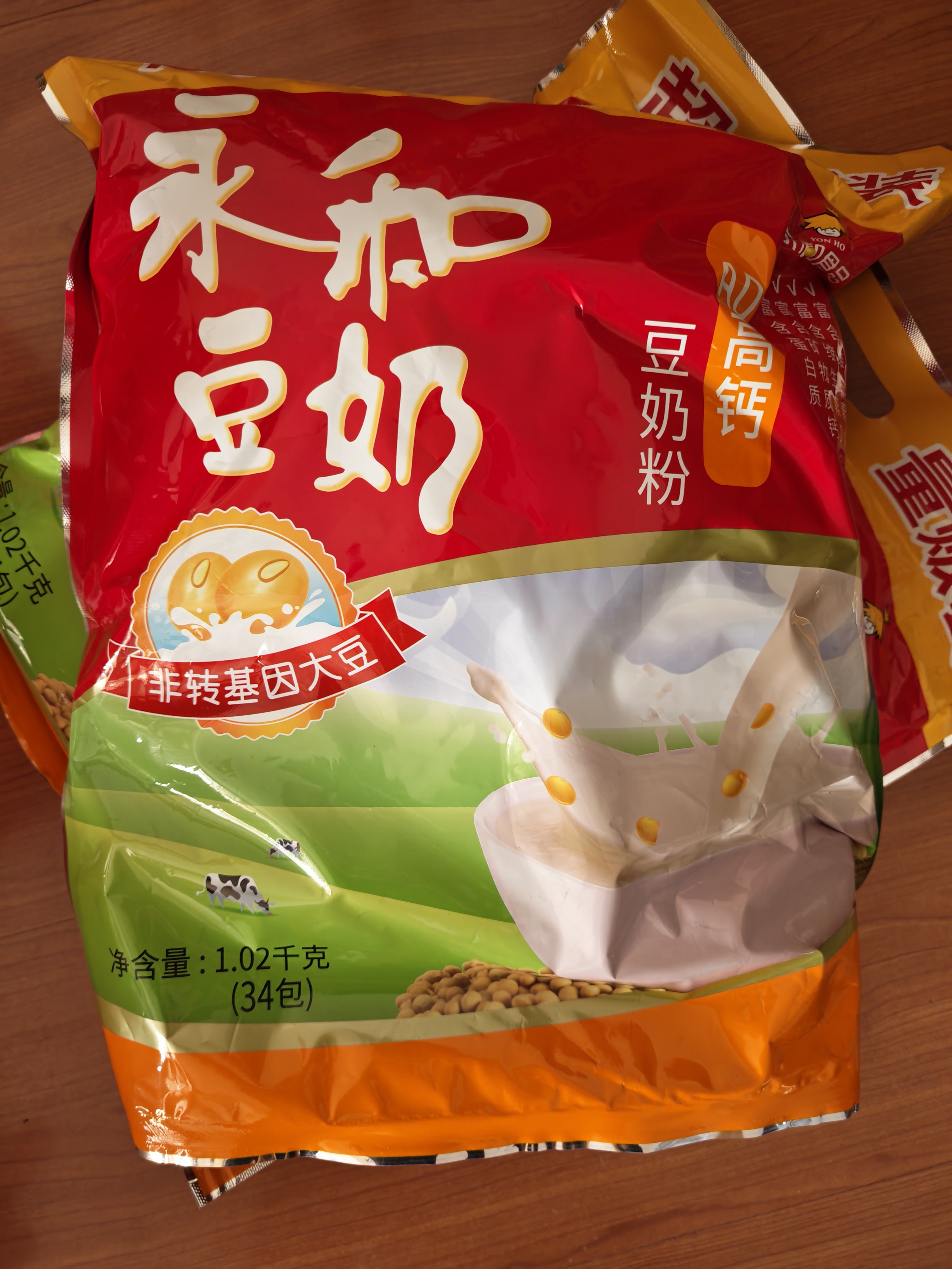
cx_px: 476
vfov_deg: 71.6
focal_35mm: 24
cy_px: 634
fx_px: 880
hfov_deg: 56.8
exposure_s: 1/33
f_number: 1.9
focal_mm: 5.52
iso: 250
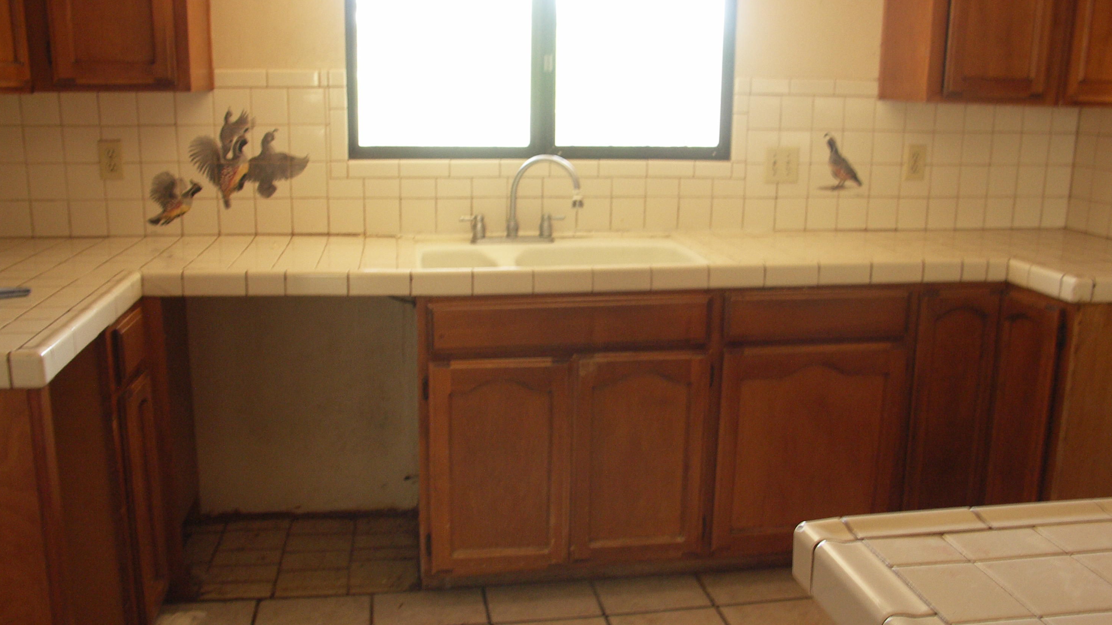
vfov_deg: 23.5
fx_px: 1504
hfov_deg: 40.6
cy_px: 314
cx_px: 561
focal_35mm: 51
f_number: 2.8
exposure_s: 1/15
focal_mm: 11.7
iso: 200
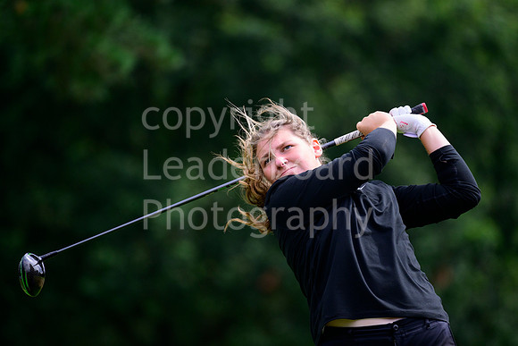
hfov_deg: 5.2
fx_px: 5757
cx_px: 259
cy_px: 173
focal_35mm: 400
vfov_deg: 3.4
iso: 1250
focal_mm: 400
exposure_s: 1/2500
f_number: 5.6
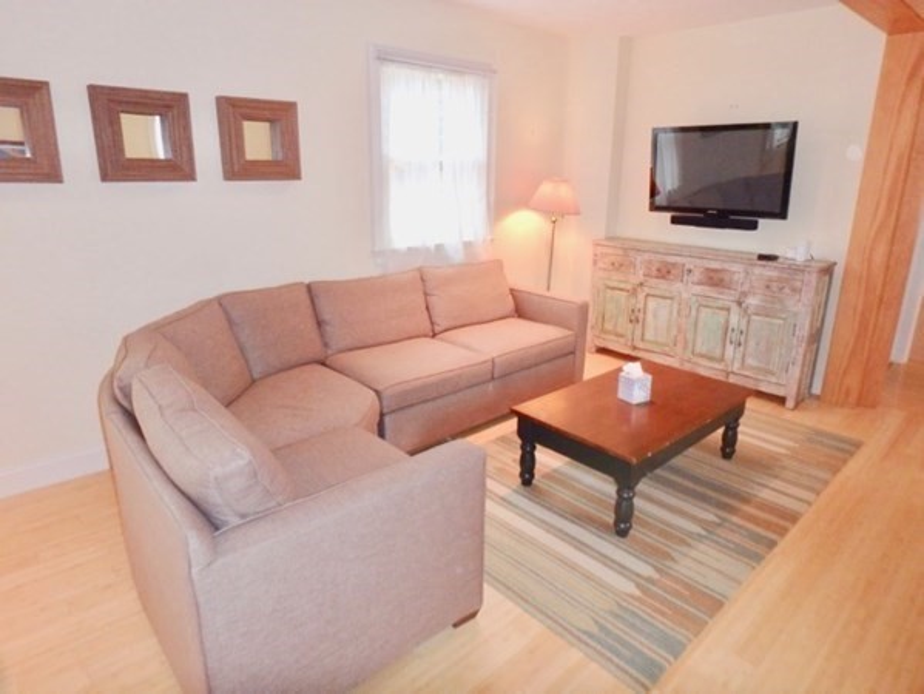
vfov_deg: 63.5
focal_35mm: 21
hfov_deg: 79.0
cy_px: 347
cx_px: 462
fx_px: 561
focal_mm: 3.7
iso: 320
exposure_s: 1/30
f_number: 3.5
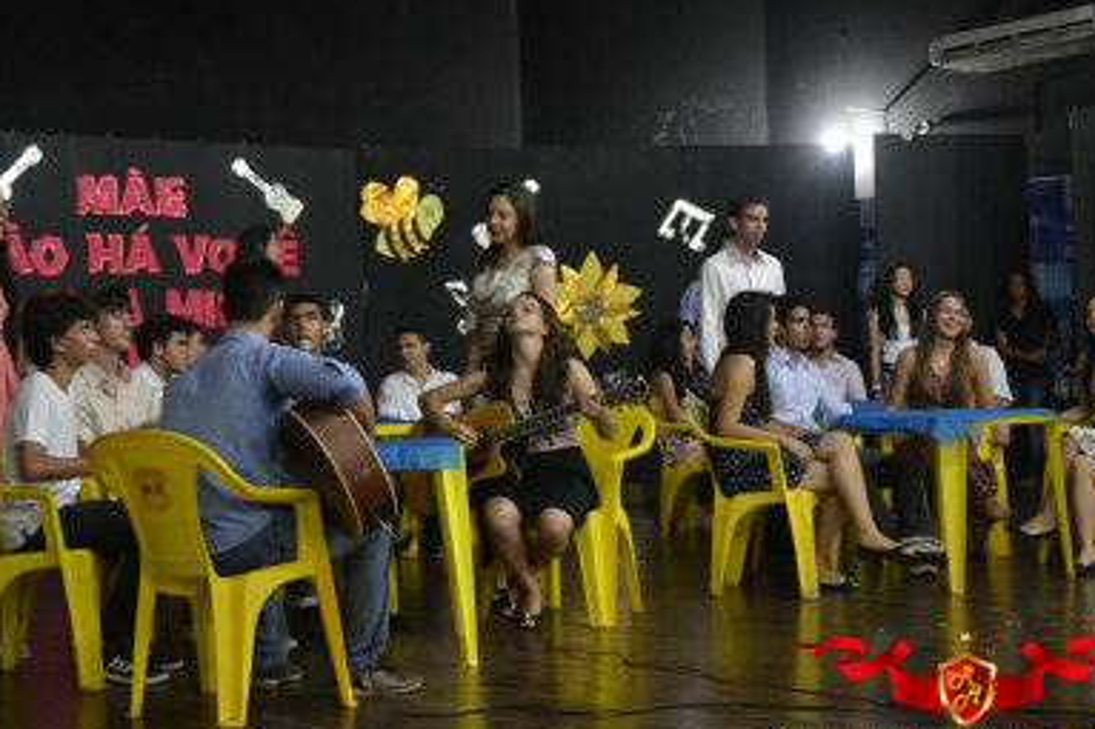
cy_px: 353
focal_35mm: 61
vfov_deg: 22.4
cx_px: 477
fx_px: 1844
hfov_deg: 33.0
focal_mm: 31
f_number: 4
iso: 3200
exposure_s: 1/20
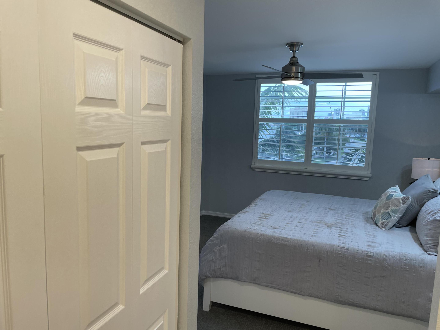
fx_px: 330
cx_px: 220
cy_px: 165
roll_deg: -1.3
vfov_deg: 53.1
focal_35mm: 26
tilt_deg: -6.6
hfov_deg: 67.3
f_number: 1.6
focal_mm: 4.2
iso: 64
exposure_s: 1/120
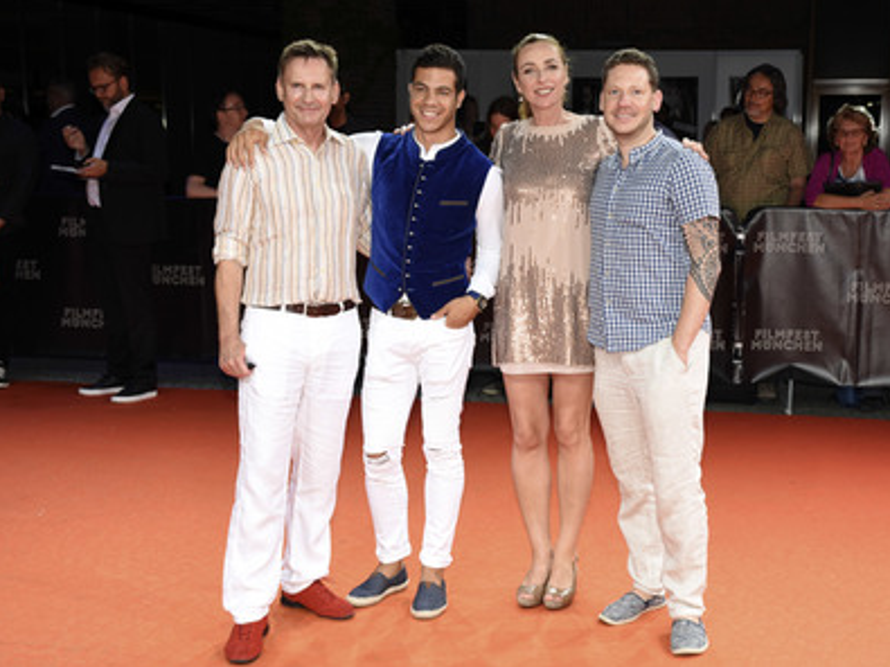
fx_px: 1439
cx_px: 504
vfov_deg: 26.1
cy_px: 331
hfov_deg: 34.3
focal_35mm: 56
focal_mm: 34
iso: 400
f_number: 6.3
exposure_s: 1/160
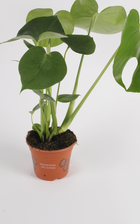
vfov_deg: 41.6
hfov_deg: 26.7
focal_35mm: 48
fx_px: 293
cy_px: 89
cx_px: 92
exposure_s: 1/125
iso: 250
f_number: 16
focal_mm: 22
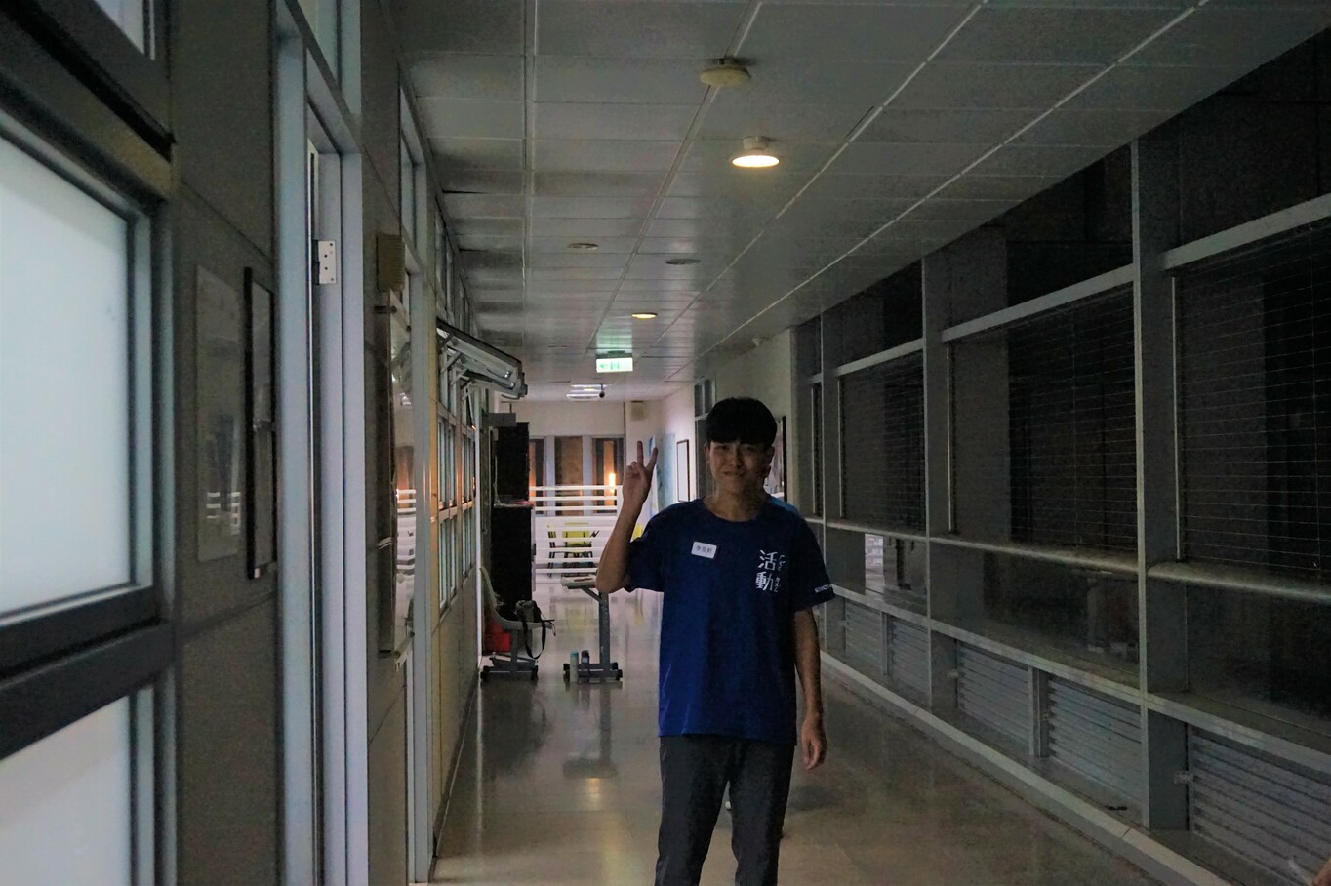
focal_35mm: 42
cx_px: 666
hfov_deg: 46.4
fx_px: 1552
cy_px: 443
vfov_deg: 31.9
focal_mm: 28
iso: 3200
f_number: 4.5
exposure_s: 1/250
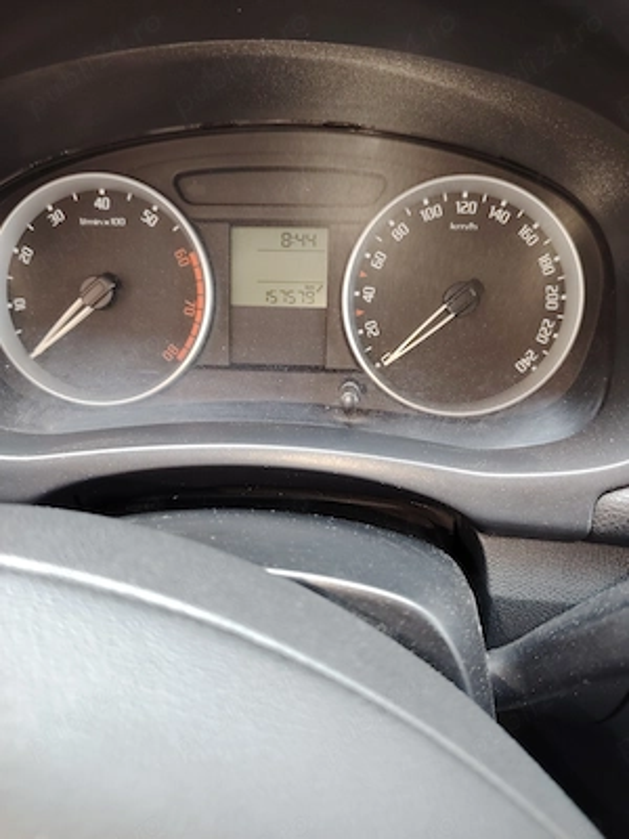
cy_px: 420
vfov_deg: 71.6
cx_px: 314
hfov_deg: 56.8
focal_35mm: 24
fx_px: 581
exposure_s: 1/33.3
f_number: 1.75
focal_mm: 5.25
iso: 1019
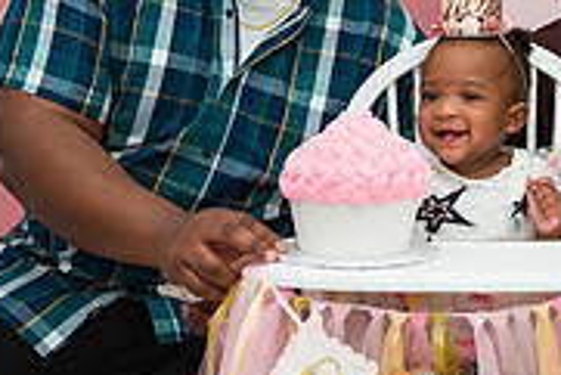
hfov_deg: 18.1
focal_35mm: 112
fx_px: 1747
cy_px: 77
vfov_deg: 12.2
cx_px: 456
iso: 800
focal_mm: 35
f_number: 3.2
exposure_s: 1/200
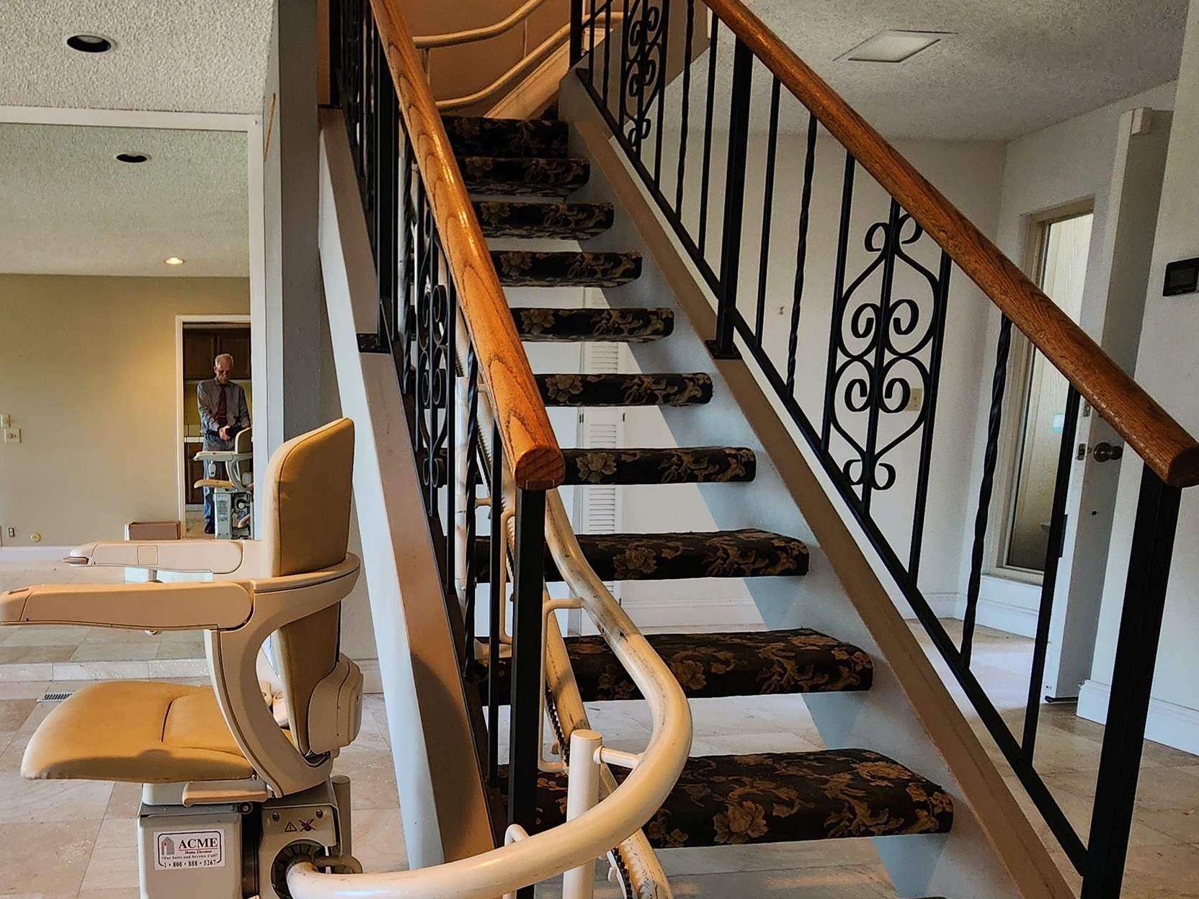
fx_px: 831
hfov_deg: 68.0
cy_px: 589
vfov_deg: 55.8
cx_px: 334
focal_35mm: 24
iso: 160
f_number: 2.2
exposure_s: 1/60
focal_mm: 2.2
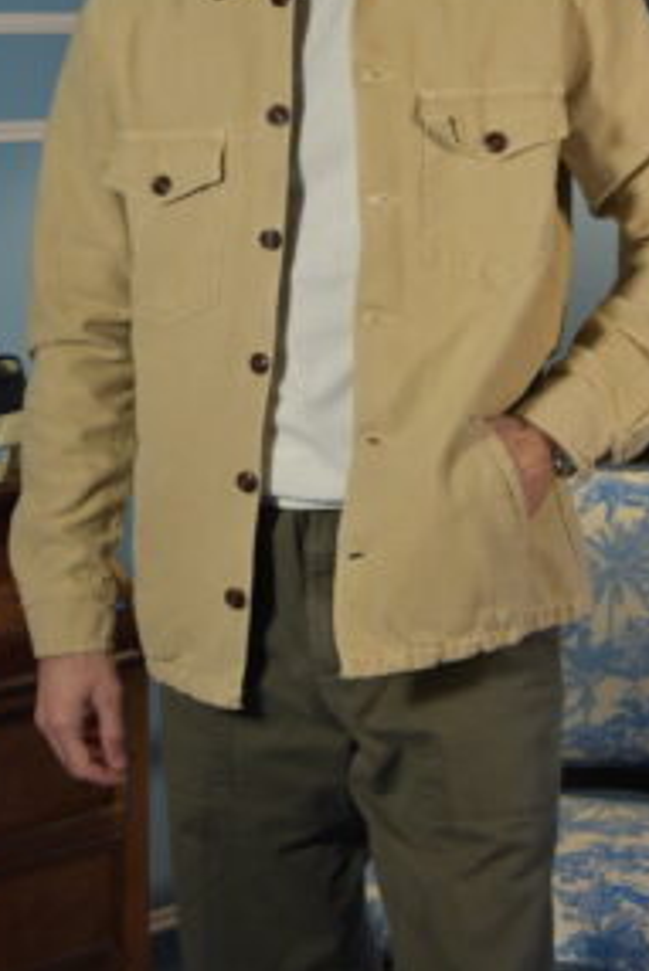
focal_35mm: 99
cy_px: 227
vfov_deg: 20.4
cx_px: 299
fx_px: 2674
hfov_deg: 13.8
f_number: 4.8
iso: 1100
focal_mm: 42
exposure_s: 1/125
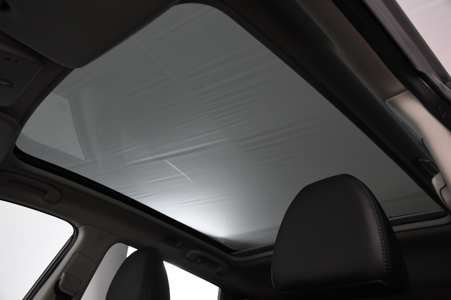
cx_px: 226
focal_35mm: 33
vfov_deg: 40.0
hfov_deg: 57.2
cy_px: 150
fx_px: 413
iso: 1600
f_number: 4.5
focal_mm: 22
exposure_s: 1/80
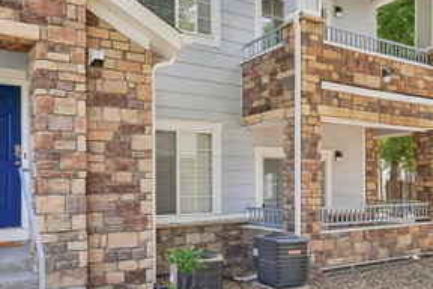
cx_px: 192
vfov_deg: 43.1
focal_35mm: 30
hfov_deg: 61.8
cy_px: 101
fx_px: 361
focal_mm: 12
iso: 100
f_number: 8
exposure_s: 1/60
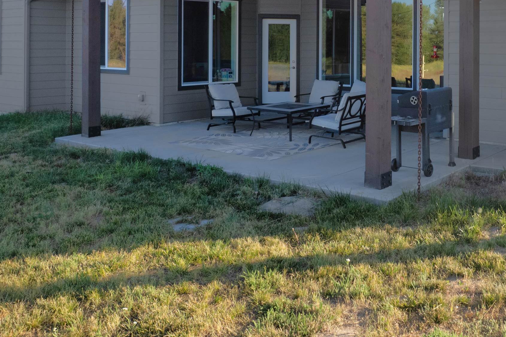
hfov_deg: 46.6
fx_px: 562
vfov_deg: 32.0
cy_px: 44
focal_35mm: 40
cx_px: 383
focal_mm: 8.4
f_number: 2.8
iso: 100
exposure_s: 1/120
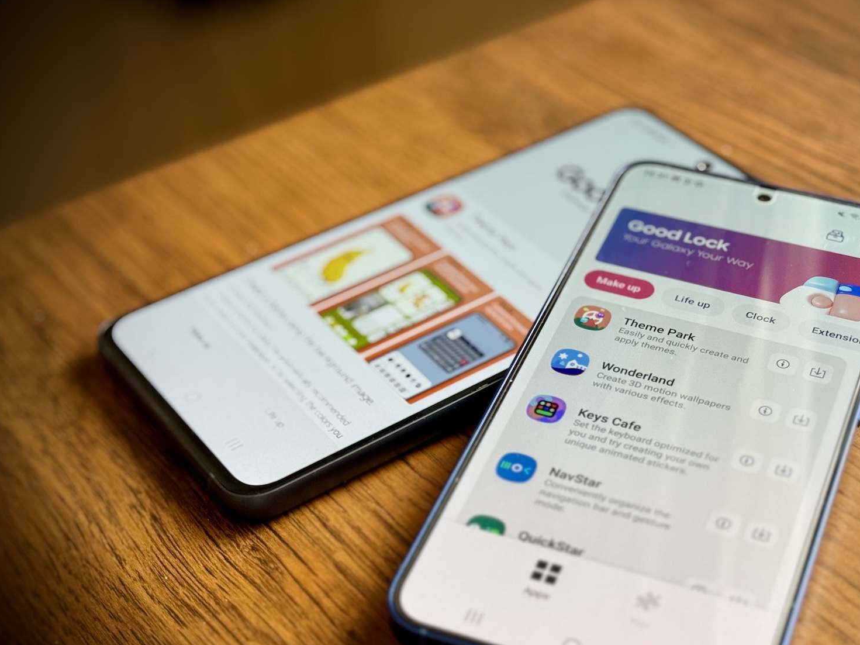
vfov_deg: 23.6
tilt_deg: -40.3
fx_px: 1540
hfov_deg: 31.0
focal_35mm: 62
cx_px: 552
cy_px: 393
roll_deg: +2.8
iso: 100
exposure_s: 1/60
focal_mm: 6.76
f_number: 1.78
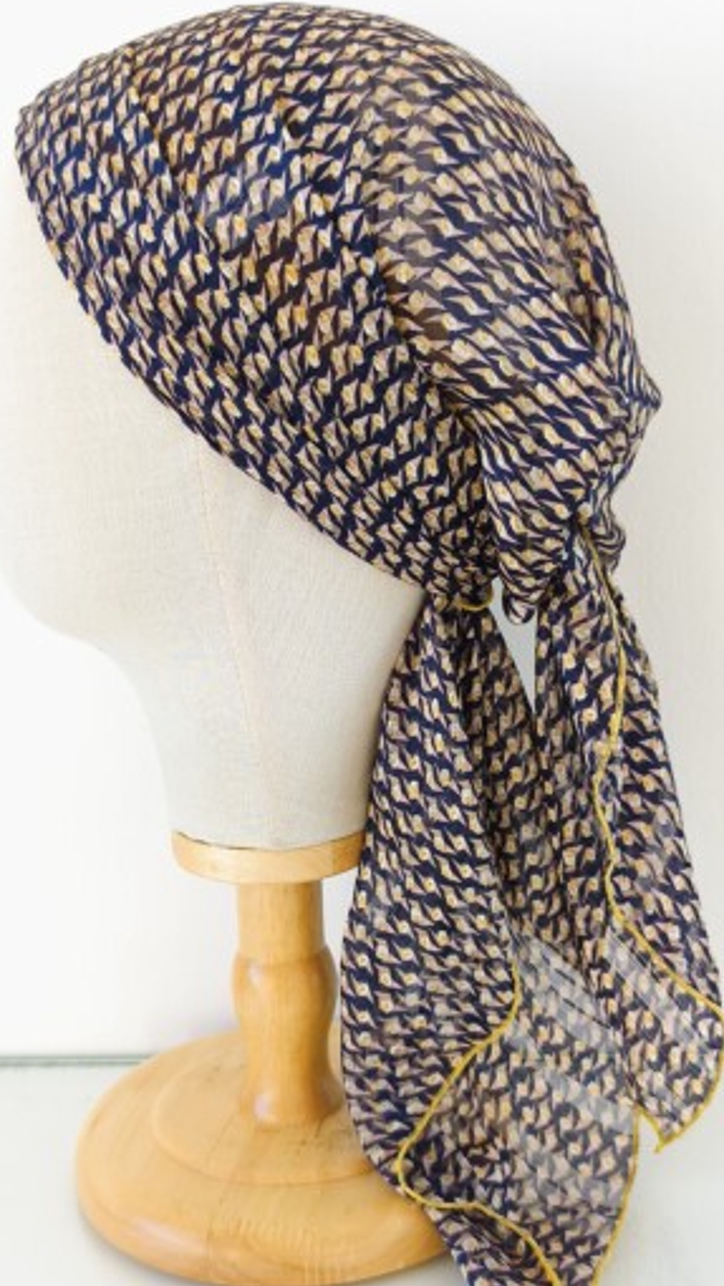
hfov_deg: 29.0
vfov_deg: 49.4
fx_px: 1399
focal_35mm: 41
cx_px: 323
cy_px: 681
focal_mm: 6.14
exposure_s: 1/30
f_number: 1.65
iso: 50
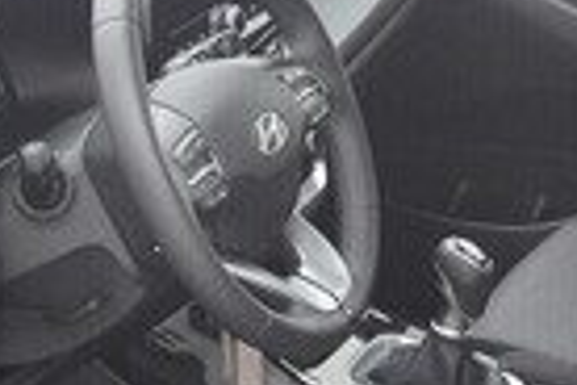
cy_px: 364
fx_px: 2292
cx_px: 188
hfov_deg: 14.3
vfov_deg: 9.5
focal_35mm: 143
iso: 3200
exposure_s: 1/160
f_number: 6.3
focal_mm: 24
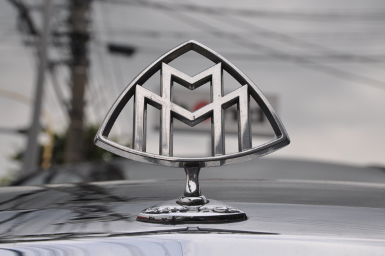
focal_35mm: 72
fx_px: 769
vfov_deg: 18.9
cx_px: 192
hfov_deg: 28.1
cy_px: 128
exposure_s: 1/125
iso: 200
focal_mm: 48
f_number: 11
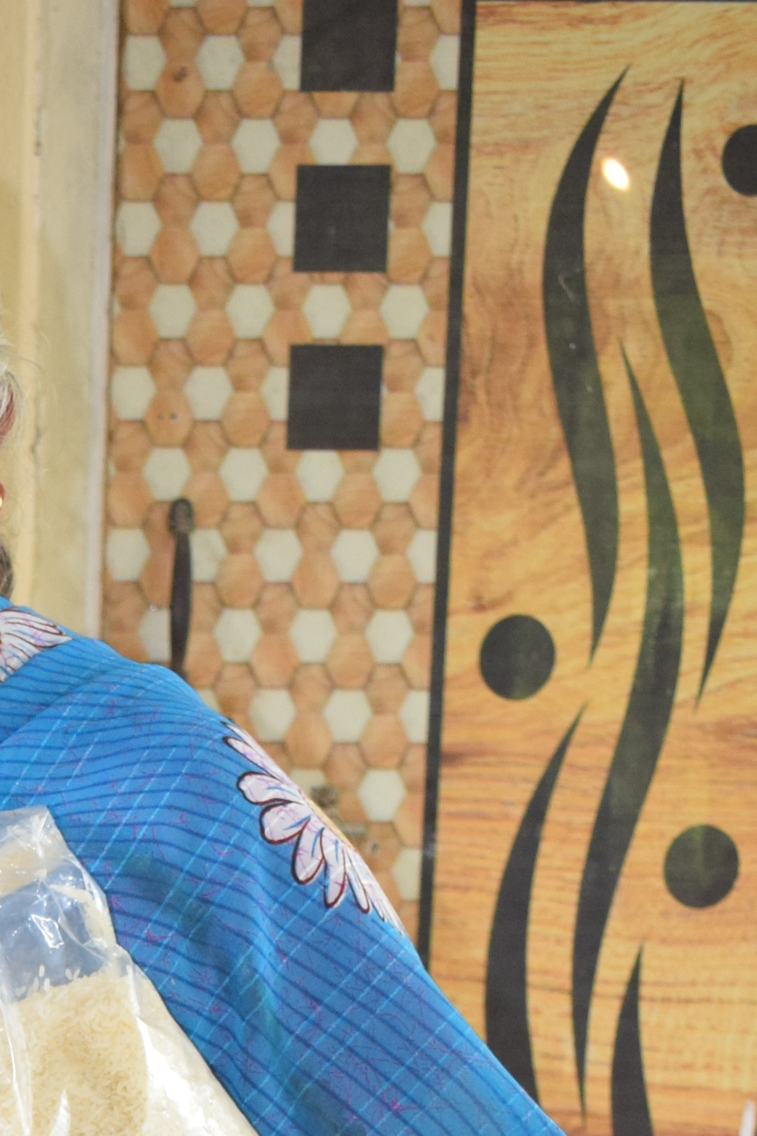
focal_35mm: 122
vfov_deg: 15.4
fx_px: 3841
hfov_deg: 10.8
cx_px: -458
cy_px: 1775
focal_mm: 23
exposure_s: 1/80
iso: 800
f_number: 4.5
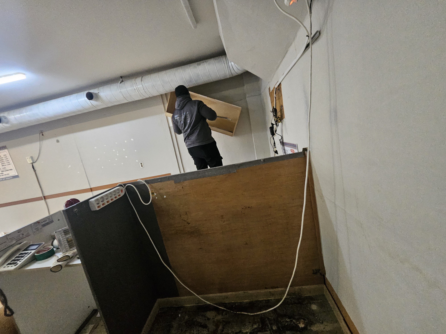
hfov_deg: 106.2
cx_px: 223
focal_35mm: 13
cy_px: 167
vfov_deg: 89.9
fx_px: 167
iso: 400
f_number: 2.2
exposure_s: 1/60
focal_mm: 1.7
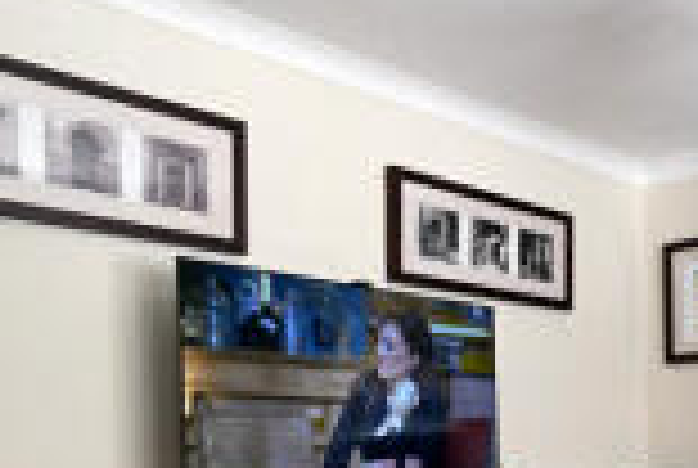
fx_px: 952
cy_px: 511
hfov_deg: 36.7
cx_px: 675
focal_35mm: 49
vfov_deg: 25.7
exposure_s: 1/40
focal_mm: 16
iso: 1000
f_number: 8
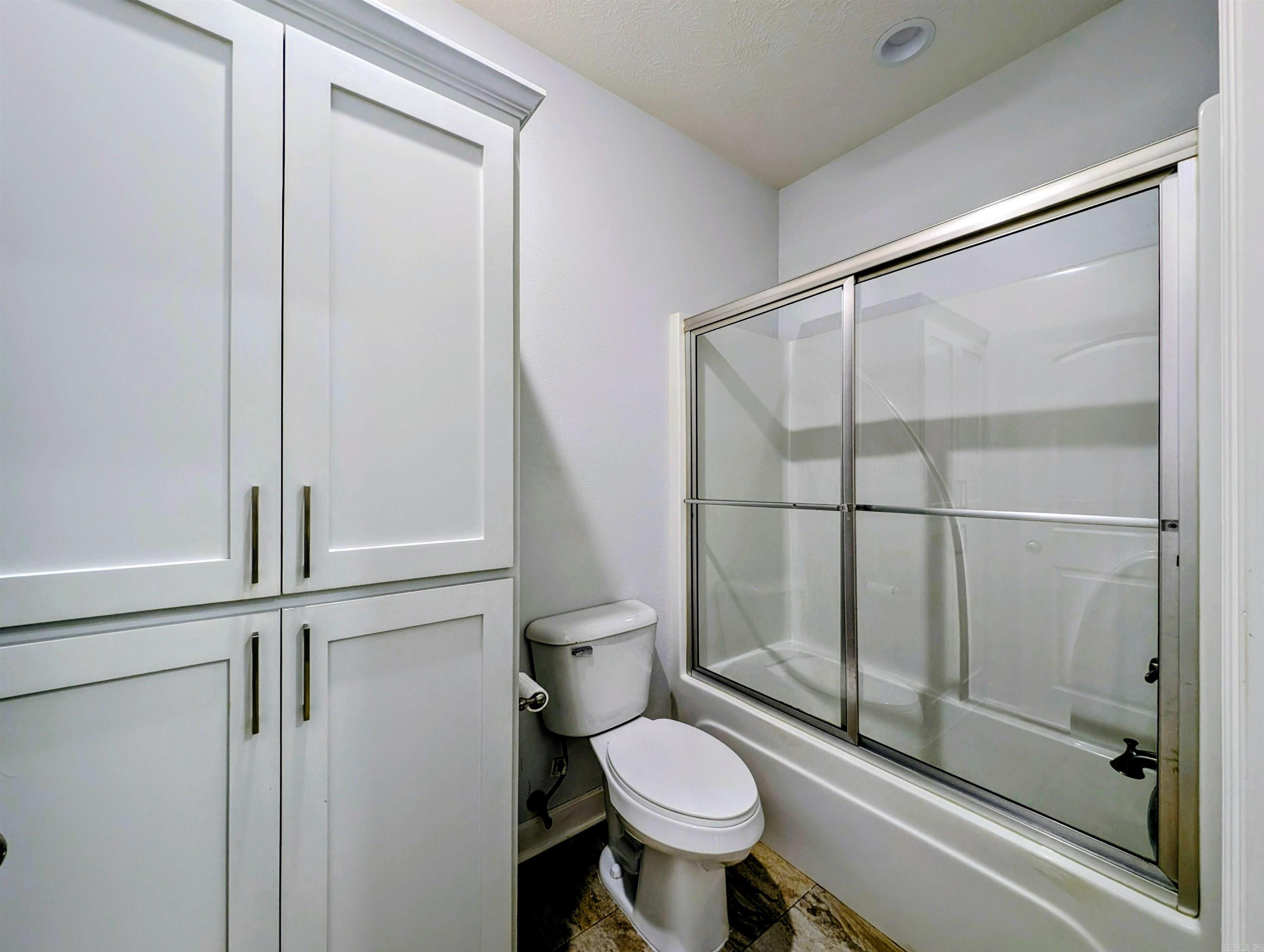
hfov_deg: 110.5
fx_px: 439
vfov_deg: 94.6
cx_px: 632
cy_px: 476
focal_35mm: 12
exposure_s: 1/24
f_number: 1.95
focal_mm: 2.23
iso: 141
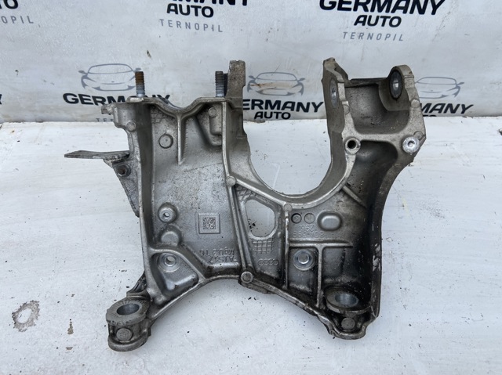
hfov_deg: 67.3
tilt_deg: -47.3
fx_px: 377
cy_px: 188
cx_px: 251
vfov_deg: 53.0
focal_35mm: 26
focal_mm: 4.25
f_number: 1.8
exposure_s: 1/702
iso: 32
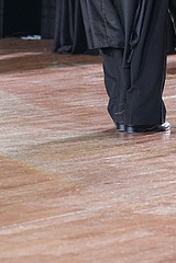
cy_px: -43
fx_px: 2449
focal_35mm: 334
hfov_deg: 4.1
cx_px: 168
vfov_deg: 6.1
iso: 6400
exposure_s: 1/400
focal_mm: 138
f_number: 5
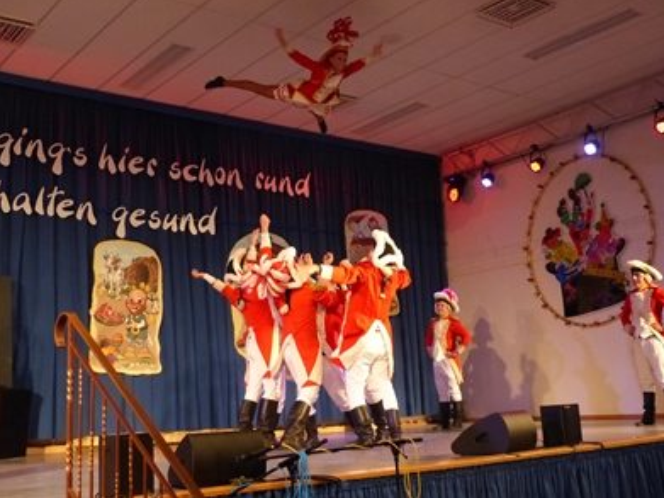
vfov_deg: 33.6
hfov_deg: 43.9
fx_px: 825
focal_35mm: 43
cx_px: 326
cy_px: 245
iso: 800
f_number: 2.8
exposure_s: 1/160
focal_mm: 7.6
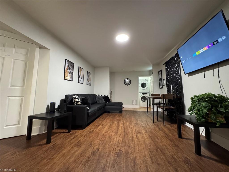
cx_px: 114
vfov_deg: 85.7
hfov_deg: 102.1
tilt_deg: +5.2
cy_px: 86
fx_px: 93
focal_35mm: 14
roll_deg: -0.5
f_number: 2.2
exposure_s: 1/60
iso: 1000
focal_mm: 2.22
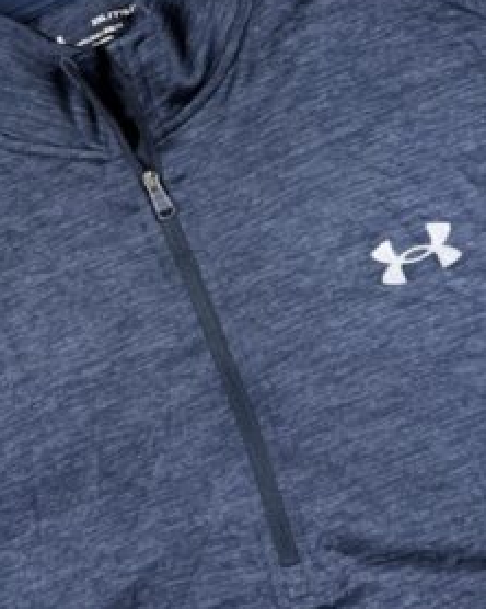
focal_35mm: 45
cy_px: 203
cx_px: 138
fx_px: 810
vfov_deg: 40.7
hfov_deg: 32.9
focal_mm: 6.76
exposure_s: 1/100
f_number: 1.78
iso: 160
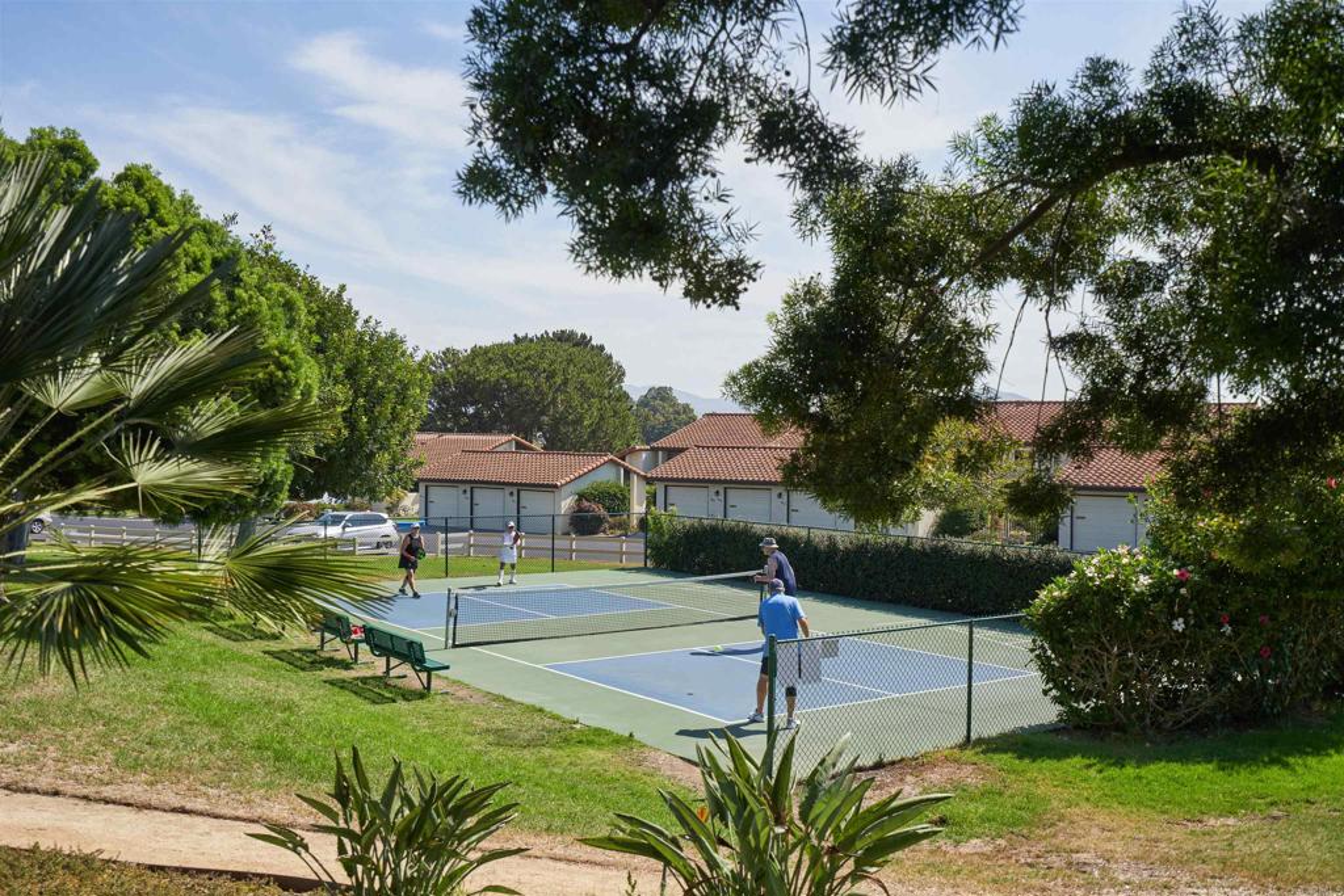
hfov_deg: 54.4
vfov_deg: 37.9
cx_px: 672
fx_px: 1307
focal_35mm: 35
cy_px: 448
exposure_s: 1/1600
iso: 400
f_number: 5.6
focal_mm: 35
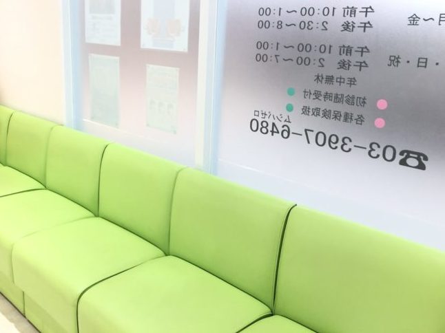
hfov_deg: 63.5
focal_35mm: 28
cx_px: 222
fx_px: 360
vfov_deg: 49.7
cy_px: 166
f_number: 1.8
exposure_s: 1/33
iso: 32
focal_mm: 4
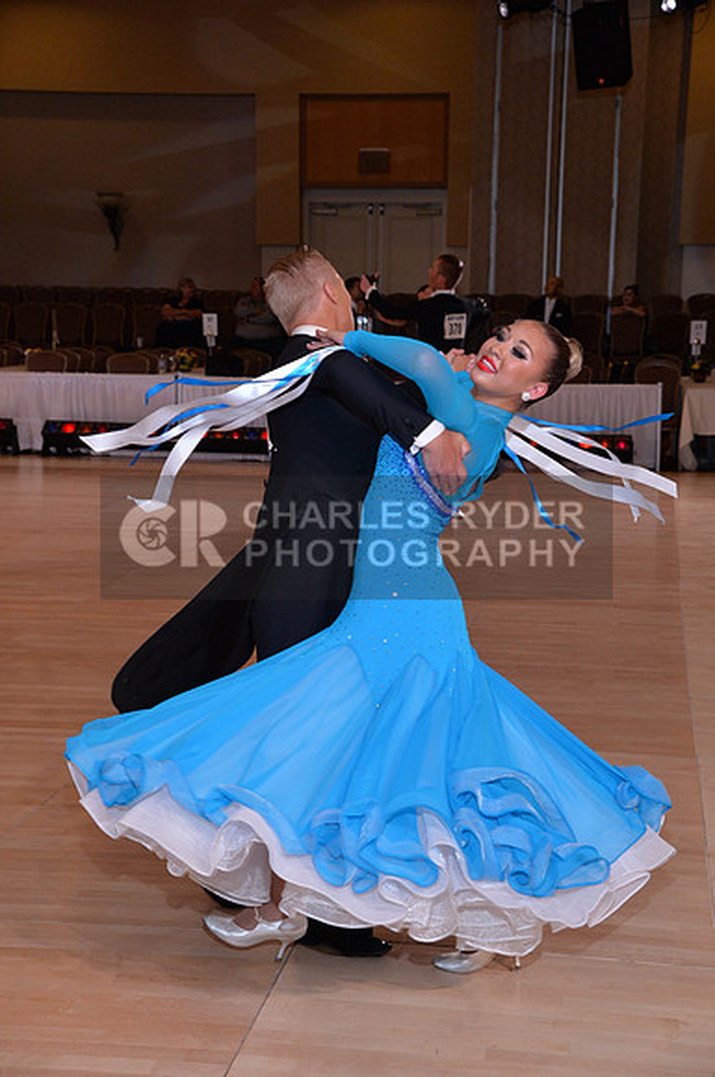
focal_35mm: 65
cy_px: 538
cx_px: 358
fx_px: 1942
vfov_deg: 31.0
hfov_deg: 20.9
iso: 2000
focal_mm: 65
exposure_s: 1/250
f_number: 6.3
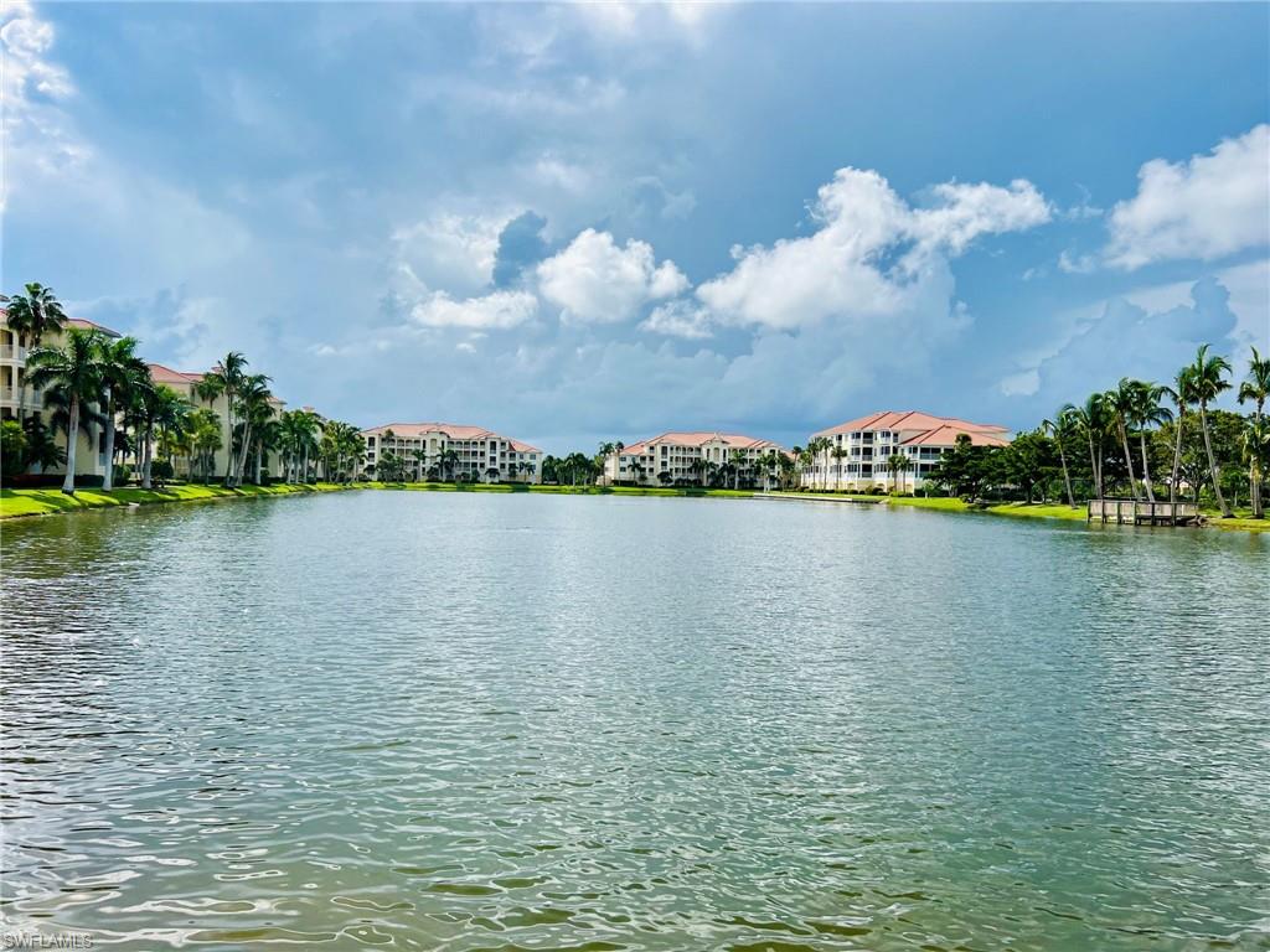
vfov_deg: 53.1
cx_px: 635
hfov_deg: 67.3
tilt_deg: +1.1
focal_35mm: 26
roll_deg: -1.1
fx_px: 954
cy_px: 476
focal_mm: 5.7
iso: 50
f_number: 1.5
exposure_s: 1/8696
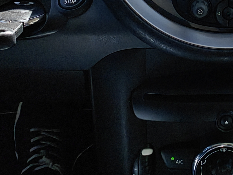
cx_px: 235
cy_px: -74
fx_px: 364
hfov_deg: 32.6
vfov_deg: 22.9
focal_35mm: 54
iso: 64
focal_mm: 2.59
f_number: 2.2
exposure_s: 1/350
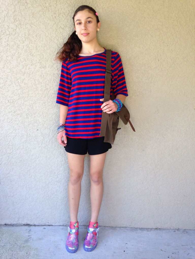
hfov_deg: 42.9
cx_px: 98
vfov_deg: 55.4
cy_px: 130
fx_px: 248
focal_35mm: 33
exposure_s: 1/60
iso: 50
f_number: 2.4
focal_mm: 4.12
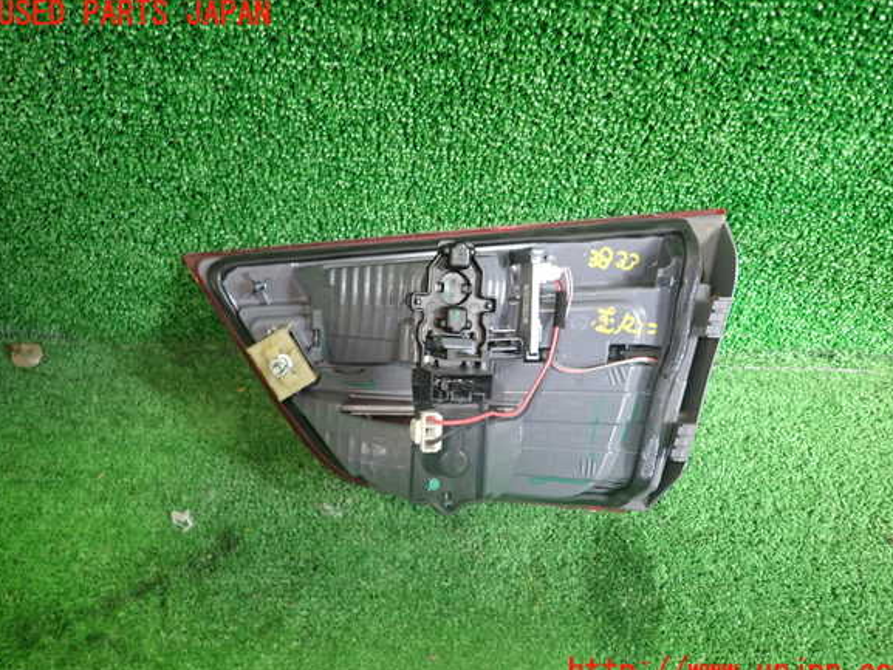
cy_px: 344
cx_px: 453
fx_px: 671
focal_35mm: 26
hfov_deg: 67.3
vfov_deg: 53.1
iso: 320
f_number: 2
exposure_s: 1/30
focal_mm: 4.5
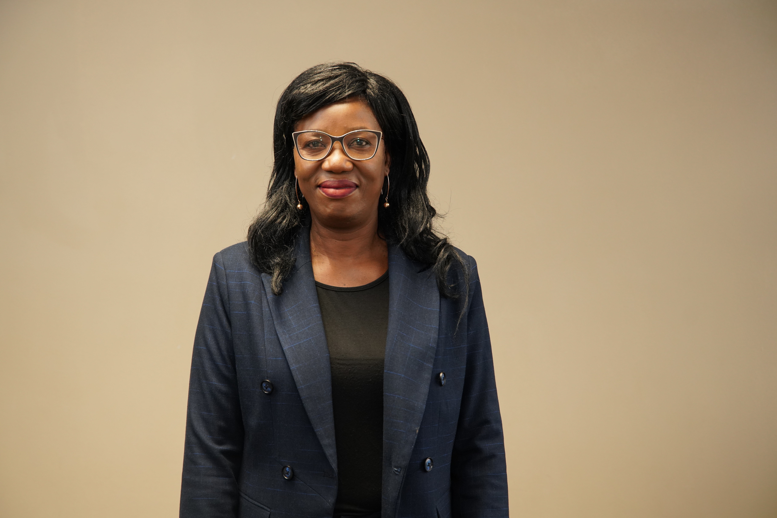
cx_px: 385
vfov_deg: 18.0
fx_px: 1640
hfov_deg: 26.6
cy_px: 267
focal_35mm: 76
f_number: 4
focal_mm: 70
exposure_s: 1/100
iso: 1000
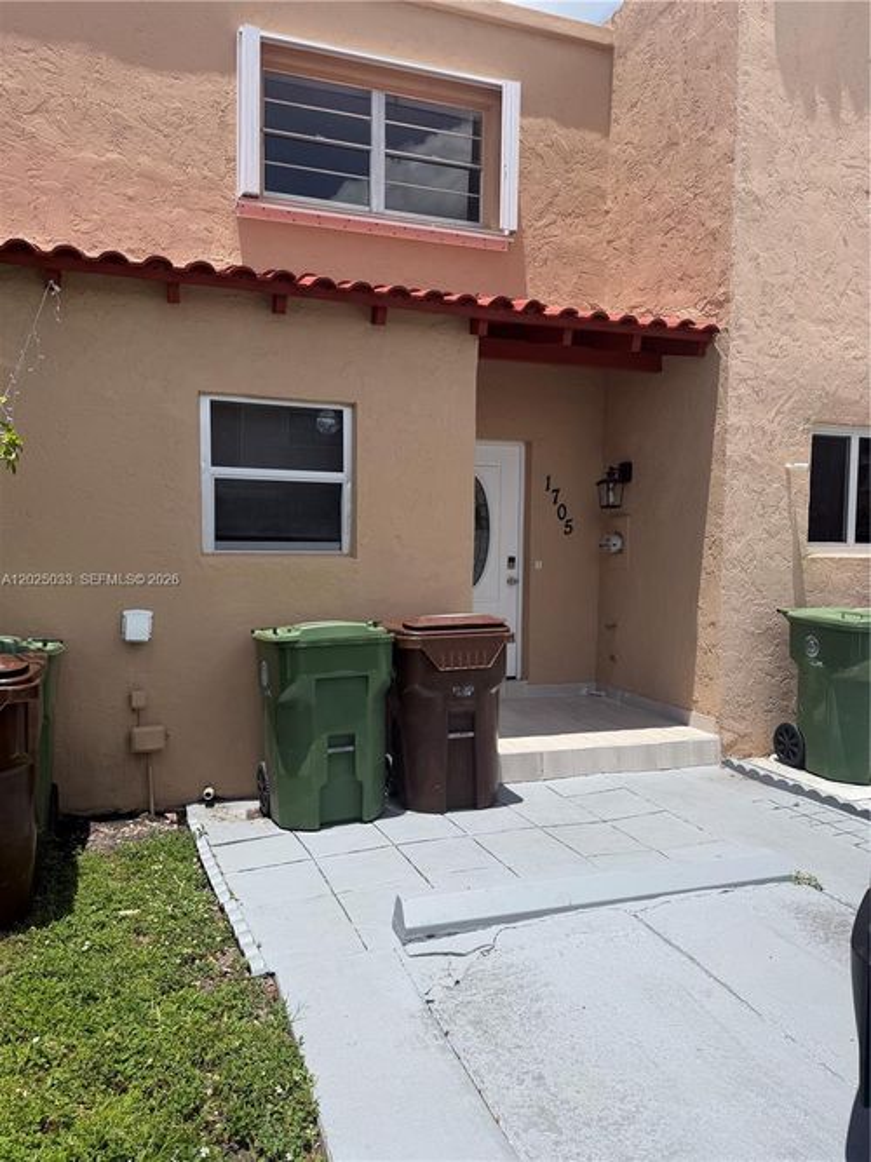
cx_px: 436
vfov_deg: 71.6
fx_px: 805
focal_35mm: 24
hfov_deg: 56.8
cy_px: 581
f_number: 1.78
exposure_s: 1/5714
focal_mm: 6.76
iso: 80
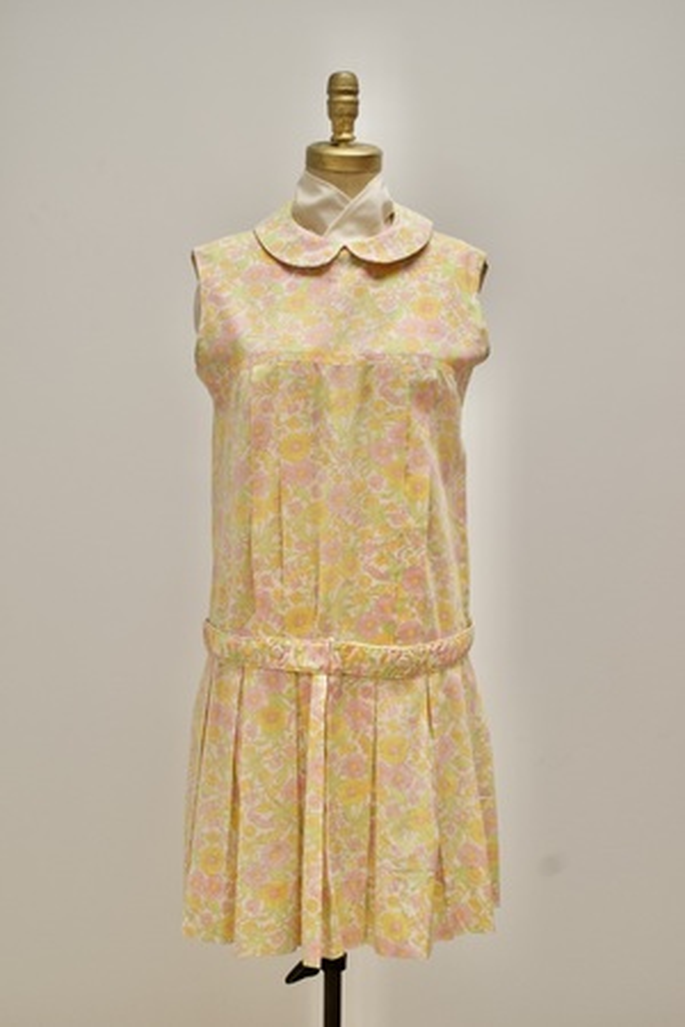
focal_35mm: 52
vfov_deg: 37.9
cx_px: 342
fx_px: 1498
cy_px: 514
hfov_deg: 25.8
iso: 800
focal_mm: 35
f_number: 6.3
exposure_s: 1/80
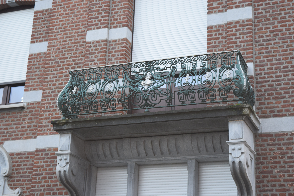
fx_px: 588
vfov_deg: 18.9
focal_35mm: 72
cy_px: 98
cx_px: 147
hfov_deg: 28.1
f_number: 5.6
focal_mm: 48
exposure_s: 1/125
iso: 400
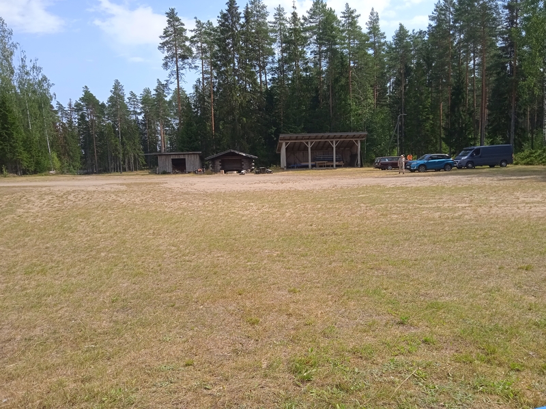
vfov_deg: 49.7
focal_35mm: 28
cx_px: 273
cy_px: 204
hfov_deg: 63.4
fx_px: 442
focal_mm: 3.43
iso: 111
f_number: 2.2
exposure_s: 1/840
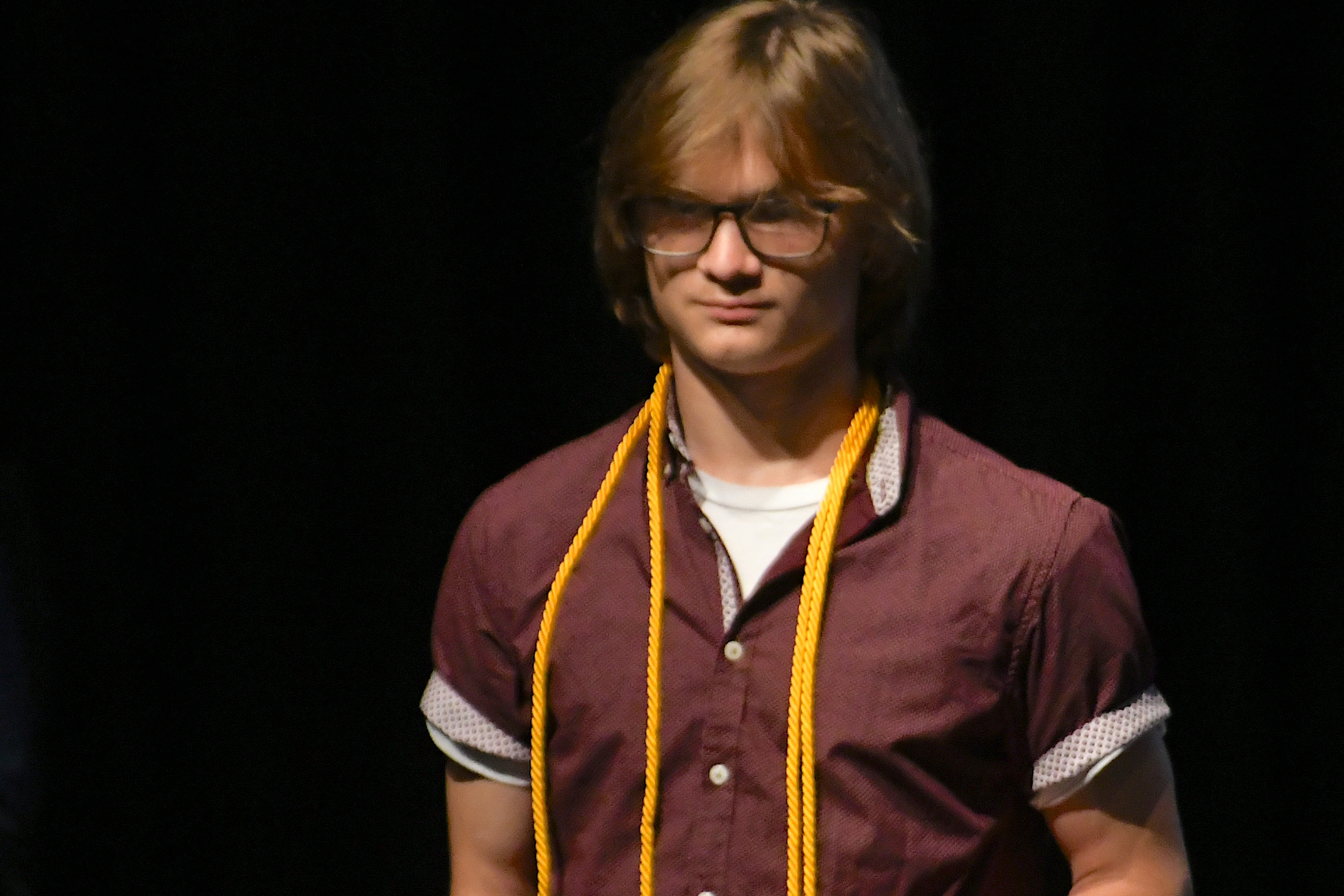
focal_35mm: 694
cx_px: 910
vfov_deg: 2.0
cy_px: 684
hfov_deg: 3.0
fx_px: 25907
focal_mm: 270
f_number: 6
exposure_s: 1/200
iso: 5000
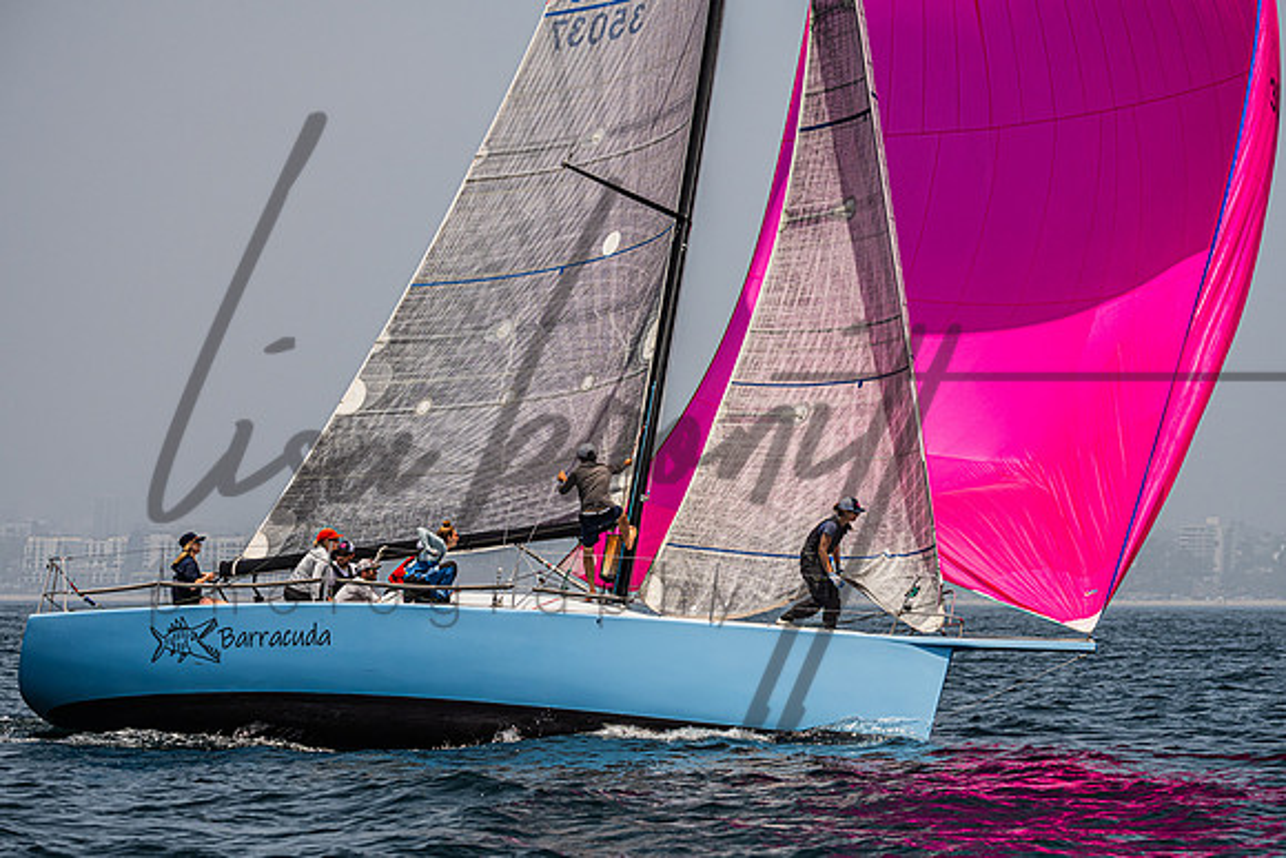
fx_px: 6114
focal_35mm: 171
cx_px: 675
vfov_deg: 8.0
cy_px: 502
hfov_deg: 12.0
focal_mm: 145
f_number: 6.3
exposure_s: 1/4000
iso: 400
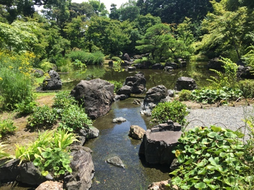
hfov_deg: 61.7
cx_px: 127
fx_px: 213
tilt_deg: -11.8
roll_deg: +0.9
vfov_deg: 48.2
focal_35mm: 29
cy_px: 95
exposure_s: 1/898
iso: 32
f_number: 2.2
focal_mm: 4.15
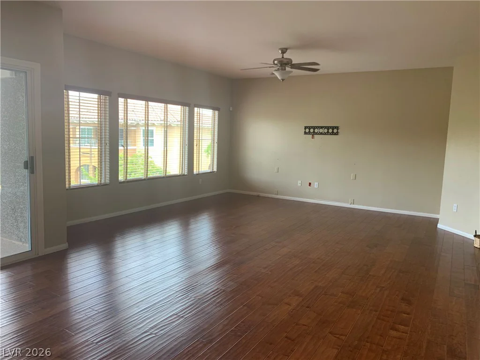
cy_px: 180
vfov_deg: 53.1
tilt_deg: -5.1
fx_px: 361
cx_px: 240
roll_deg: -1.5
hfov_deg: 67.3
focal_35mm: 26
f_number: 1.8
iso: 50
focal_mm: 4.25
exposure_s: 1/60
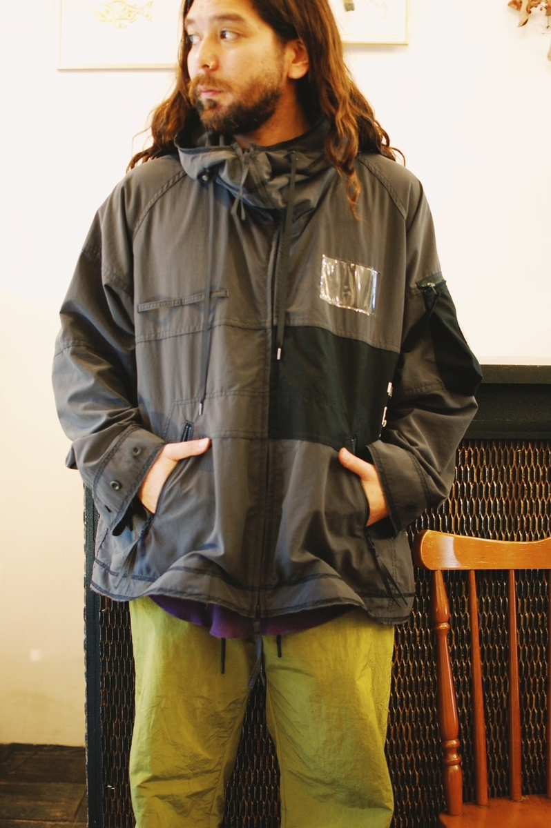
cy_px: 414
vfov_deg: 37.9
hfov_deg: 25.7
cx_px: 276
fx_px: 1207
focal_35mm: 52
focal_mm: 35
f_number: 2.5
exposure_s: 1/25
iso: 800
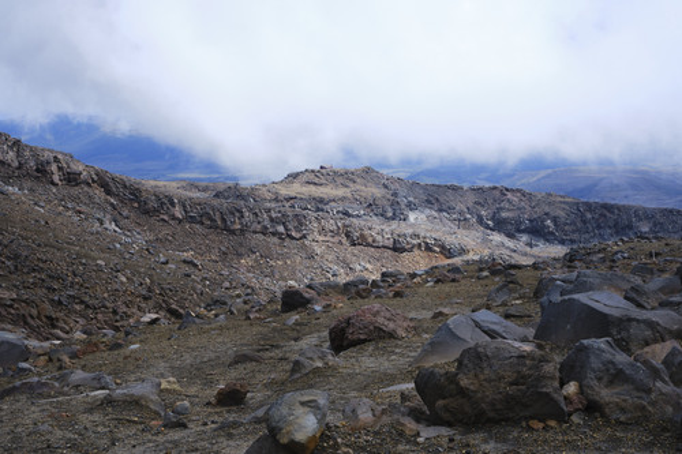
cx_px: 341
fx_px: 947
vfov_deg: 27.0
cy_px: 227
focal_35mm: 50
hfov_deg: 39.6
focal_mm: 33
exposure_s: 1/200
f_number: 8
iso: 160
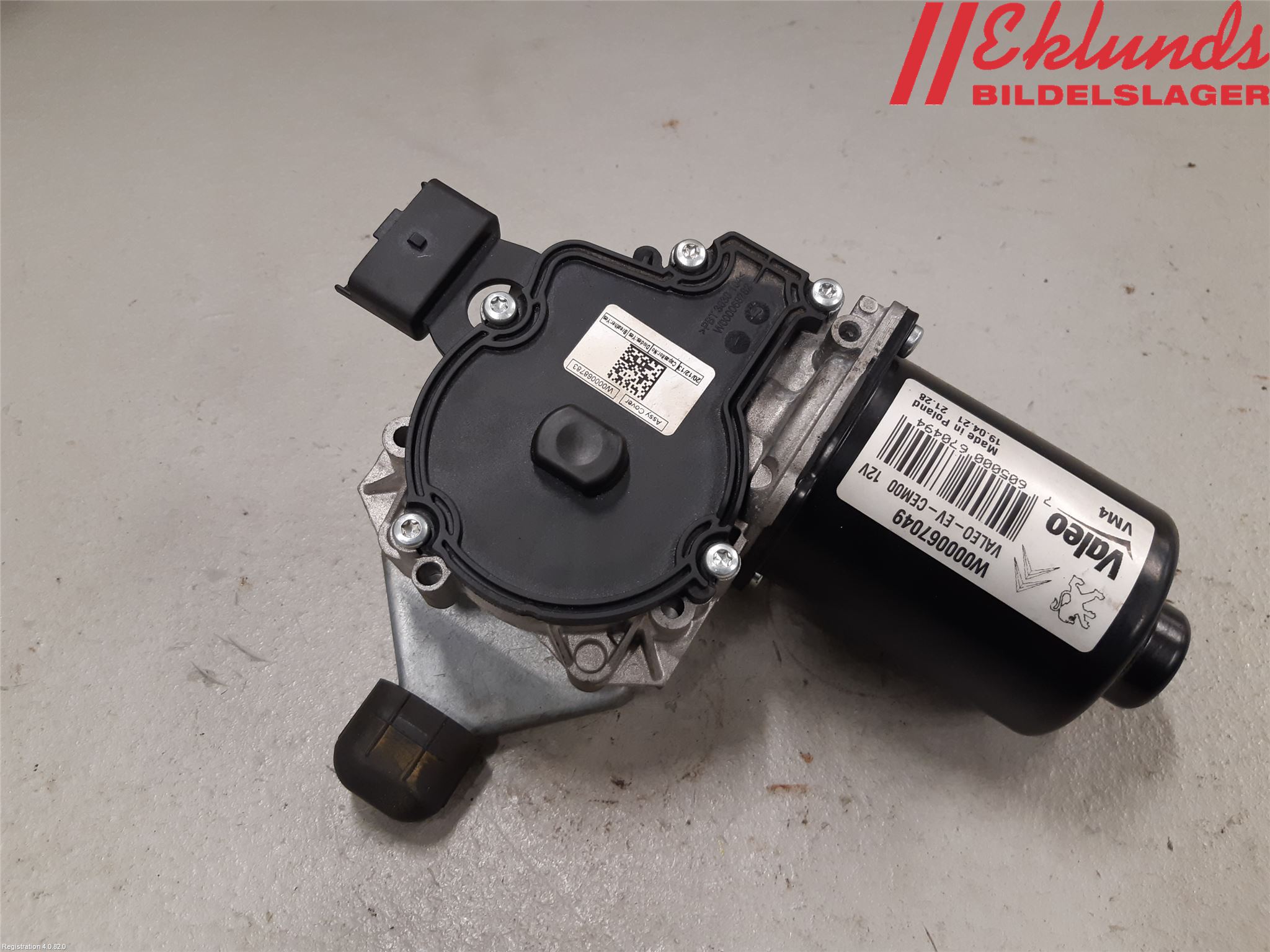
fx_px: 954
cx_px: 635
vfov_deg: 53.1
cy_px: 476
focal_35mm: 26
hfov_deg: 67.3
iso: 100
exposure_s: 1/50
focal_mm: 3.93
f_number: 1.7
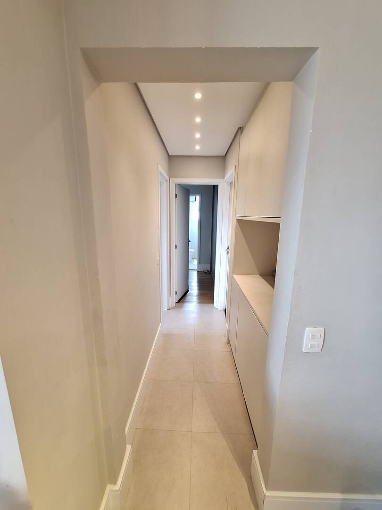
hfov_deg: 89.9
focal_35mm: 13
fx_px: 191
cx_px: 191
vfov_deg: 106.2
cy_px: 255
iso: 160
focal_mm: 1.74
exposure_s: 1/30
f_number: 2.2
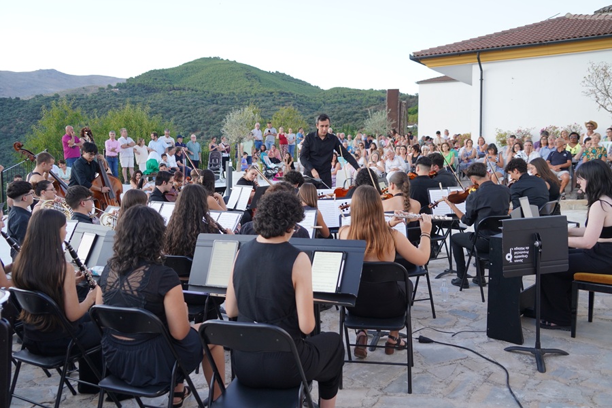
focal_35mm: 31
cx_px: 306
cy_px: 204
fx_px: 527
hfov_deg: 60.3
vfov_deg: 42.3
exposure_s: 1/60
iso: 400
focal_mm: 31
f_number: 4
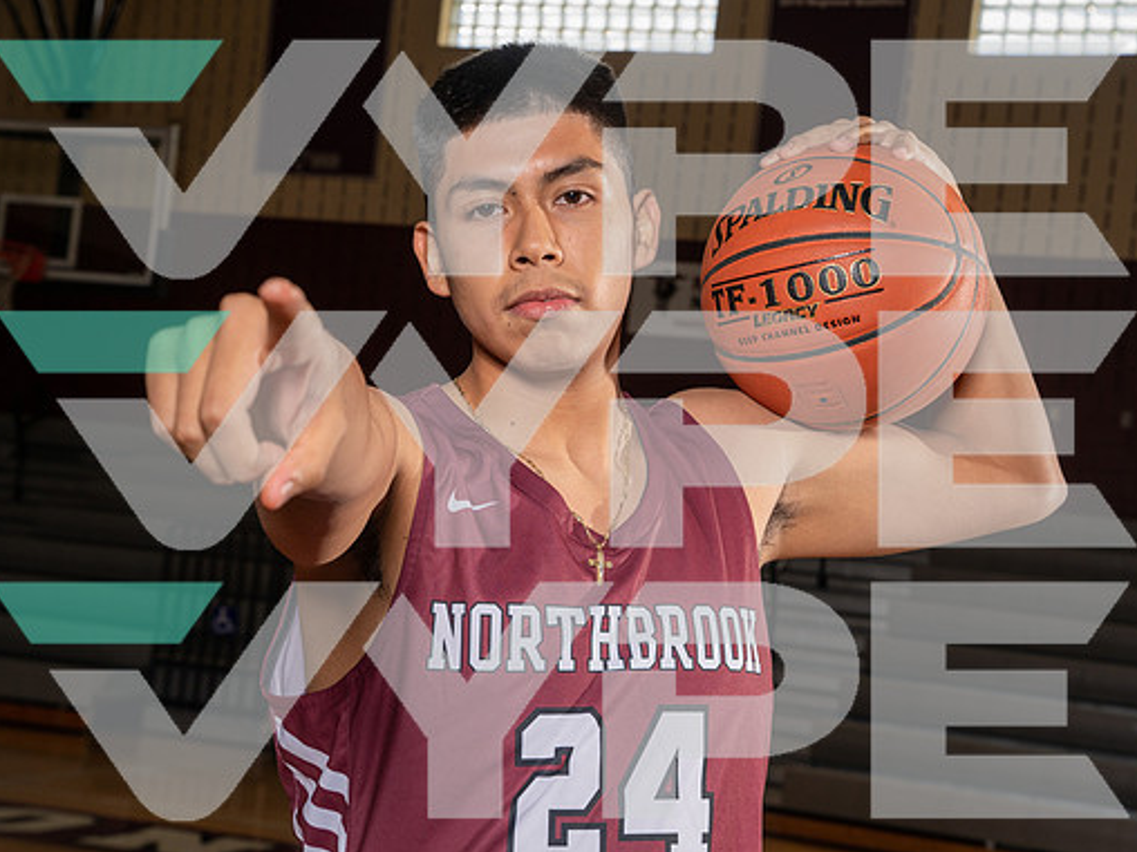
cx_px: 566
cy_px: 430
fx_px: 2201
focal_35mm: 67
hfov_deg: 29.0
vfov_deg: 21.9
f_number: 8
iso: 500
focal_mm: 61
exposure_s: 1/250
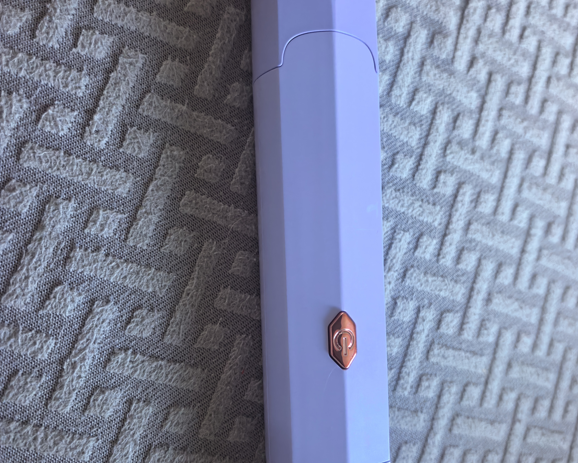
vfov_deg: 45.7
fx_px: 547
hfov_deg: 55.7
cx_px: 292
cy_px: 263
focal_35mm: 32
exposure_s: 1/50
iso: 800
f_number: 2
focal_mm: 6.98
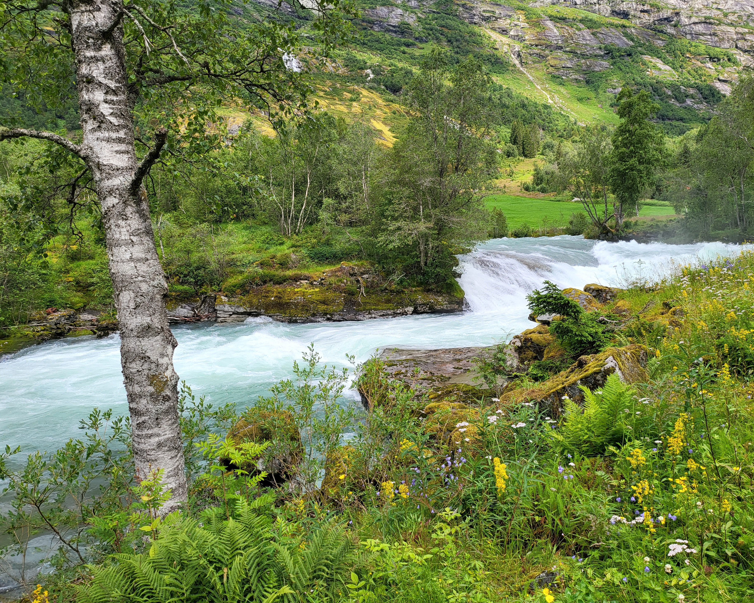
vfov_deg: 54.9
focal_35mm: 26
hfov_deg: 66.0
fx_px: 580
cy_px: 299
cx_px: 384
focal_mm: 5
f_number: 1.8
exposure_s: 1/1148
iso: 40
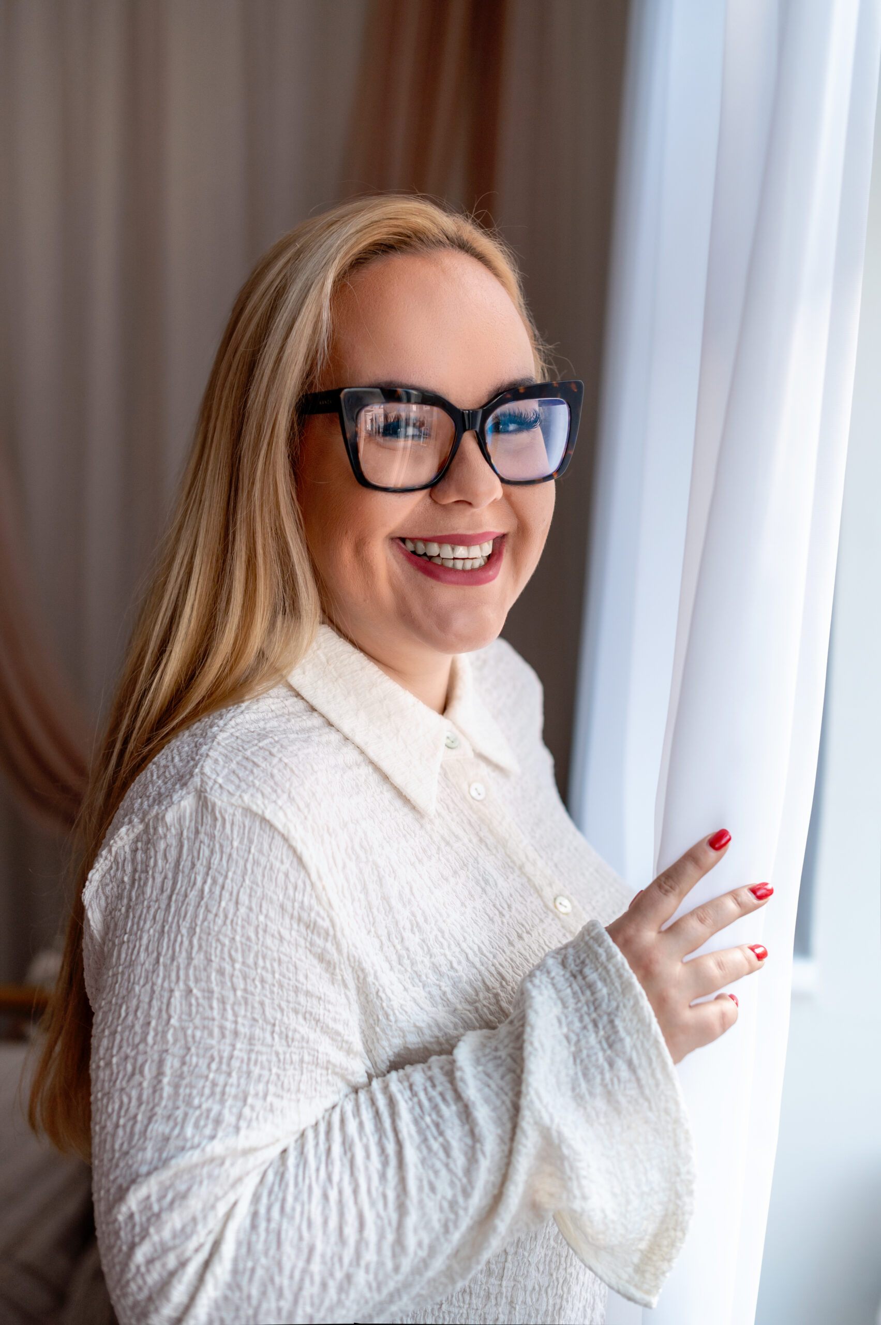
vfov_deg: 39.6
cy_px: 662
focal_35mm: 50
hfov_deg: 27.0
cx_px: 440
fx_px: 1838
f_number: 2.8
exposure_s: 1/320
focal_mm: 50
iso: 640
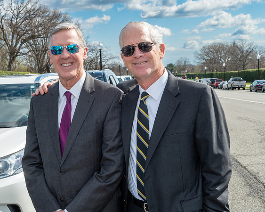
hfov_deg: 32.5
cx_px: 116
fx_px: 454
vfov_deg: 26.3
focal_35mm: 58
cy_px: 100
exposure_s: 1/250
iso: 200
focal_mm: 32
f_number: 9
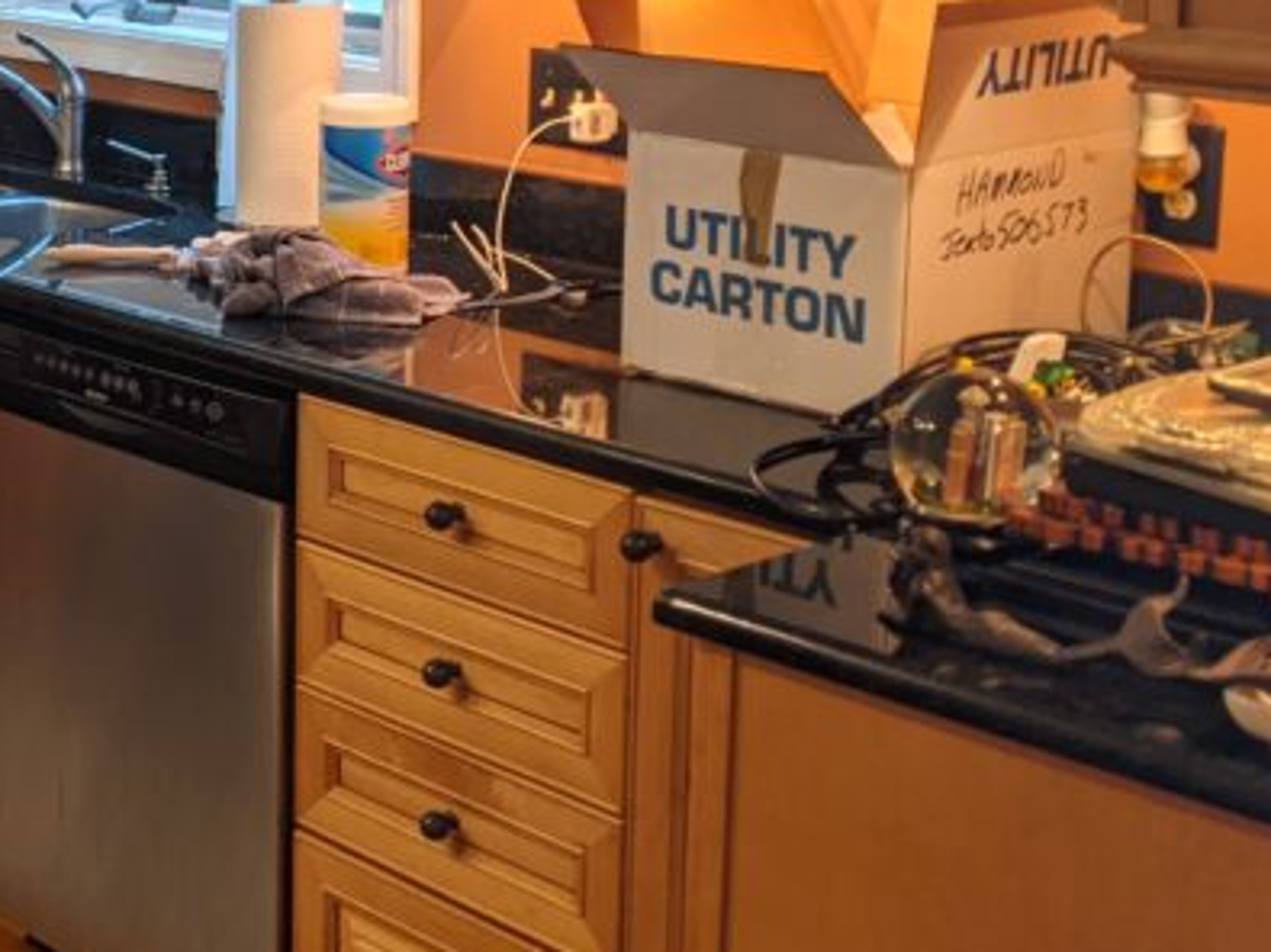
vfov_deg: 20.7
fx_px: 2569
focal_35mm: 70
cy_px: 177
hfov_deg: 26.3
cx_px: -6
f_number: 1.73
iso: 101
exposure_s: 1/24
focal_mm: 4.38
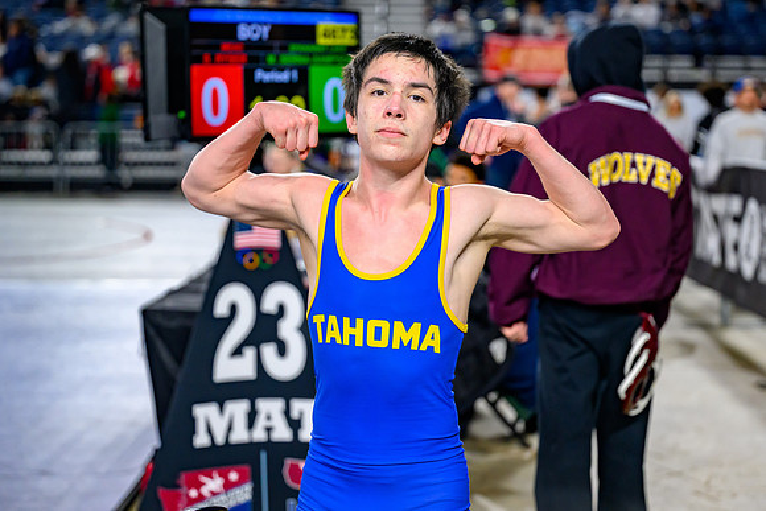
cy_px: 222
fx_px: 1716
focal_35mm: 81
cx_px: 396
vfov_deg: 16.9
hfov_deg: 25.2
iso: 2000
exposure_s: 1/800
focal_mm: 70
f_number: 2.8
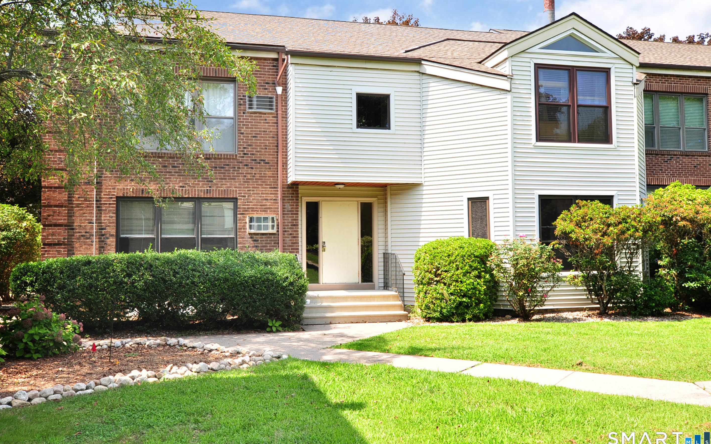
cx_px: 355
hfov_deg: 61.2
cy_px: 212
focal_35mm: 31
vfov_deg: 40.6
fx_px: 601
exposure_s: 1/200
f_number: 8
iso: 400
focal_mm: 20
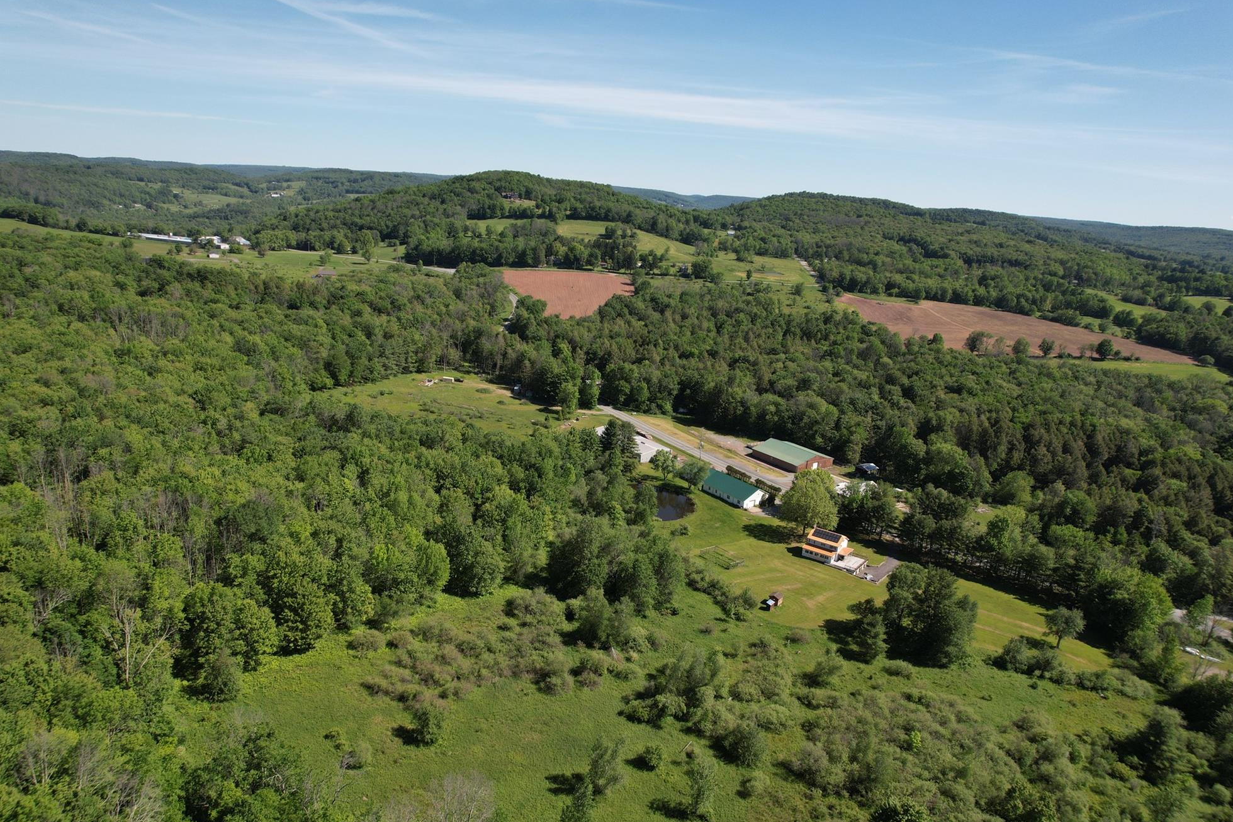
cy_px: 418
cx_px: 604
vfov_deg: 55.1
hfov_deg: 76.1
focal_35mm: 23
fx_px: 788
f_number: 2.8
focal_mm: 8.38
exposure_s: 1/1500
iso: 100
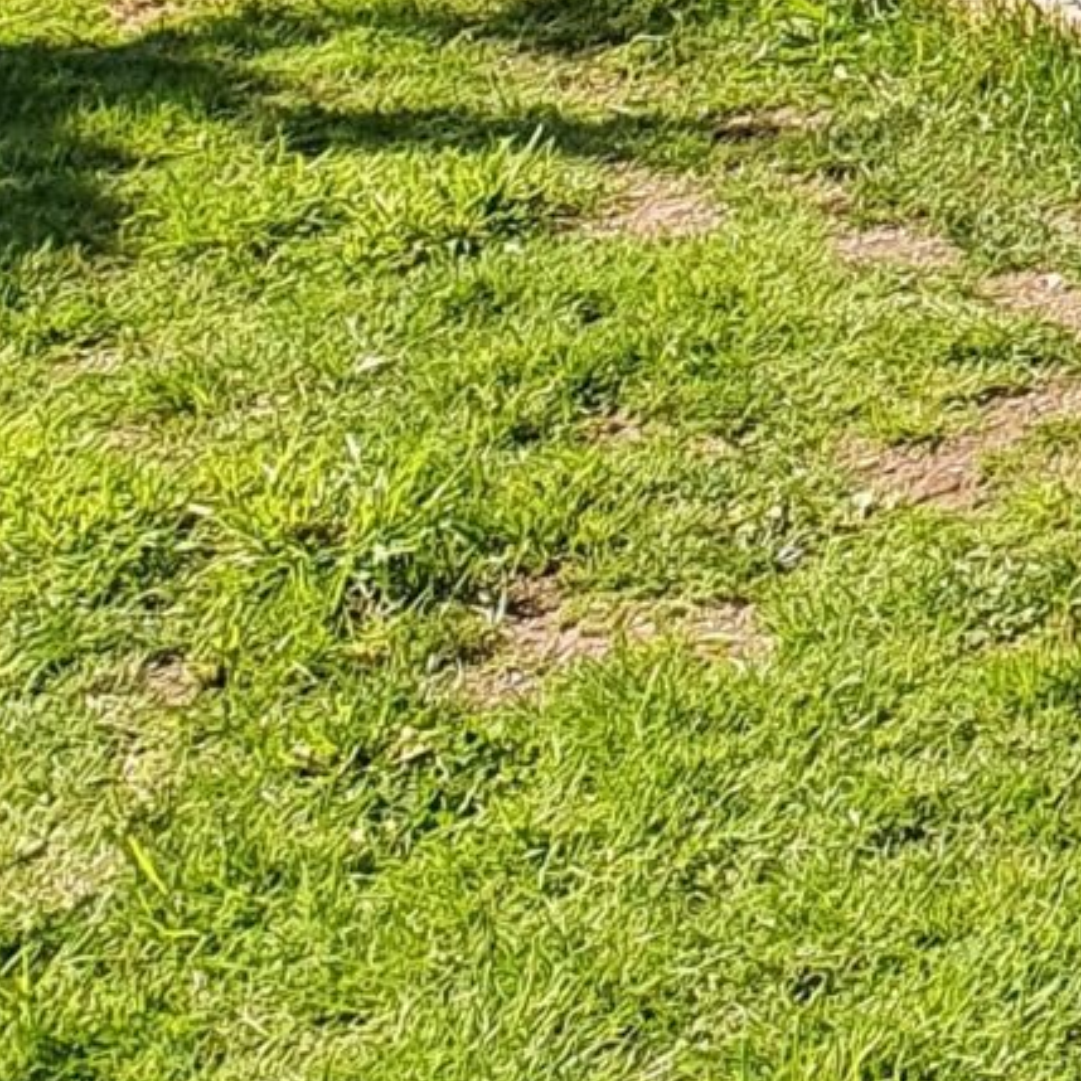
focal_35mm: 137
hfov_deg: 11.4
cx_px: 2230
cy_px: -1348
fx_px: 4840
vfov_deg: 11.1
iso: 50
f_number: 2.4
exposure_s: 1/1308
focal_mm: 4.32
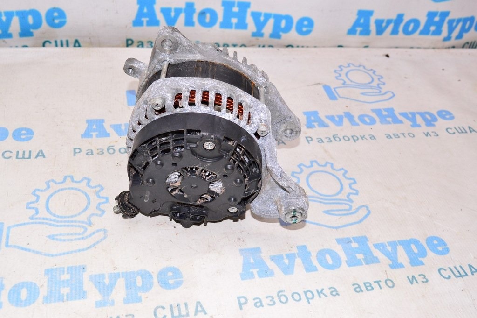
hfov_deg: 49.6
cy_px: 159
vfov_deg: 34.2
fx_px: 516
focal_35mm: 39
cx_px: 238
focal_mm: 26
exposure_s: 1/125
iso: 1600
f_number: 8
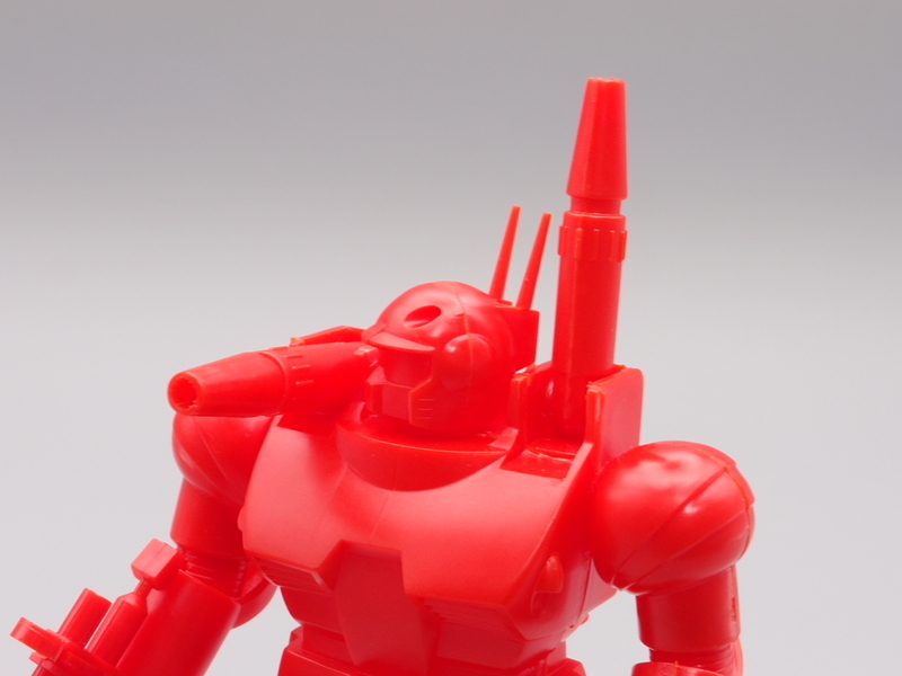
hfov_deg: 25.3
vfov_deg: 19.1
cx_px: 451
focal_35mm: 77
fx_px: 2006
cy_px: 338
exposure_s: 1/4
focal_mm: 16.63
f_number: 8
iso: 100
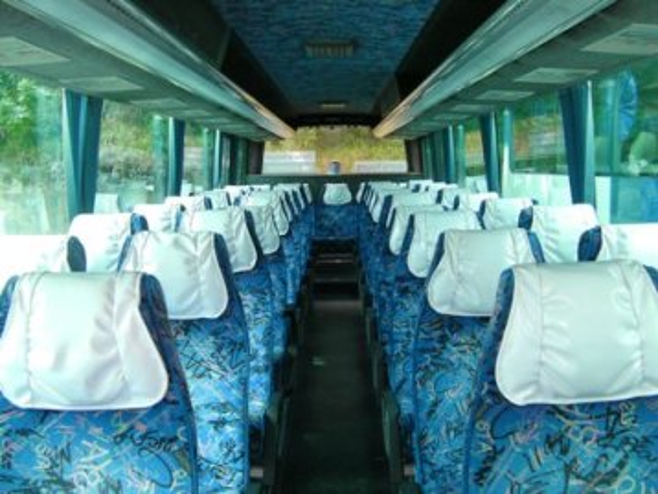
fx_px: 723
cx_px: 329
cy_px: 247
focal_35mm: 38
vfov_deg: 37.8
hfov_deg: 48.9
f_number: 3.5
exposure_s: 1/30
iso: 72
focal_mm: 6.8
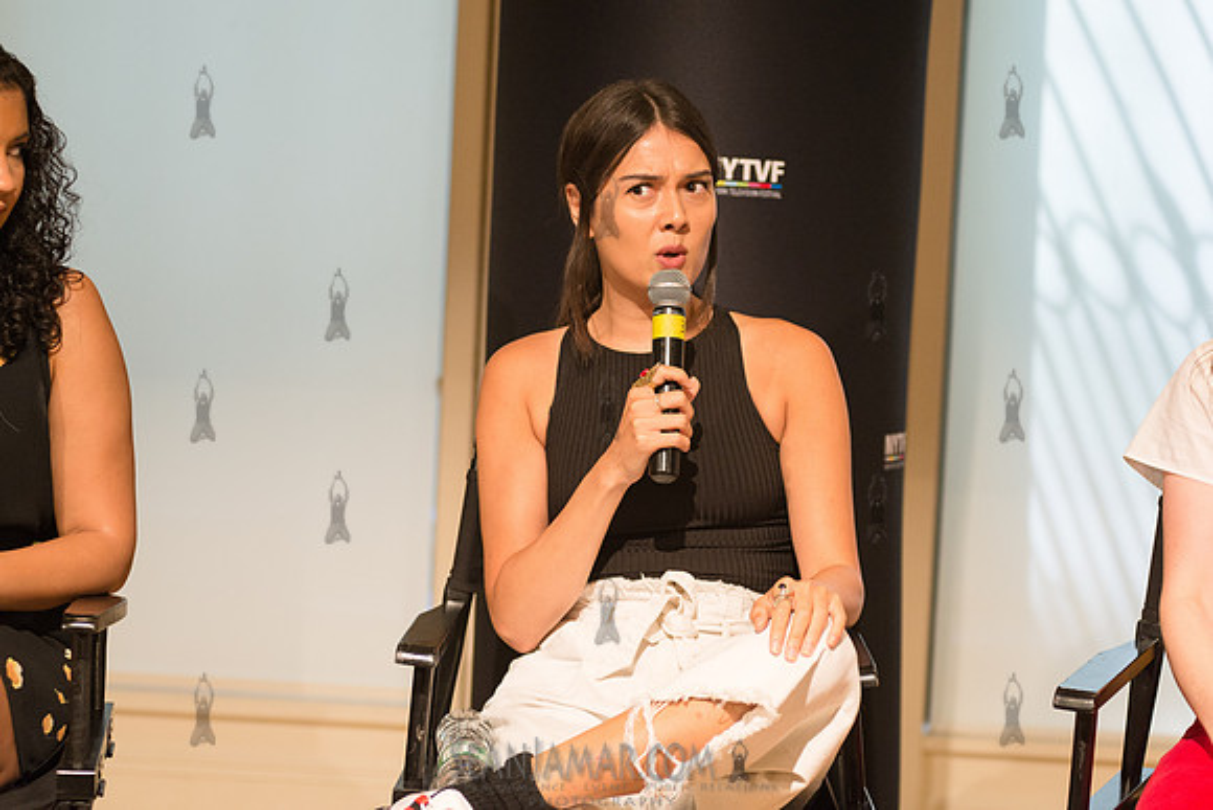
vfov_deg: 17.1
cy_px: 405
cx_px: 606
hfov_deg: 25.4
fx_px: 2696
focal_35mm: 80
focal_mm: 80
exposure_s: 1/320
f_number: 4
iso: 2500
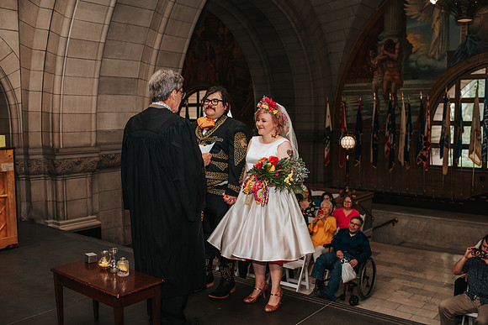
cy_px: 162
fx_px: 486
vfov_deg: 37.0
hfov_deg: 53.3
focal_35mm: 36
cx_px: 244
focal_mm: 35
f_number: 3.5
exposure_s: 1/200
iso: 1000
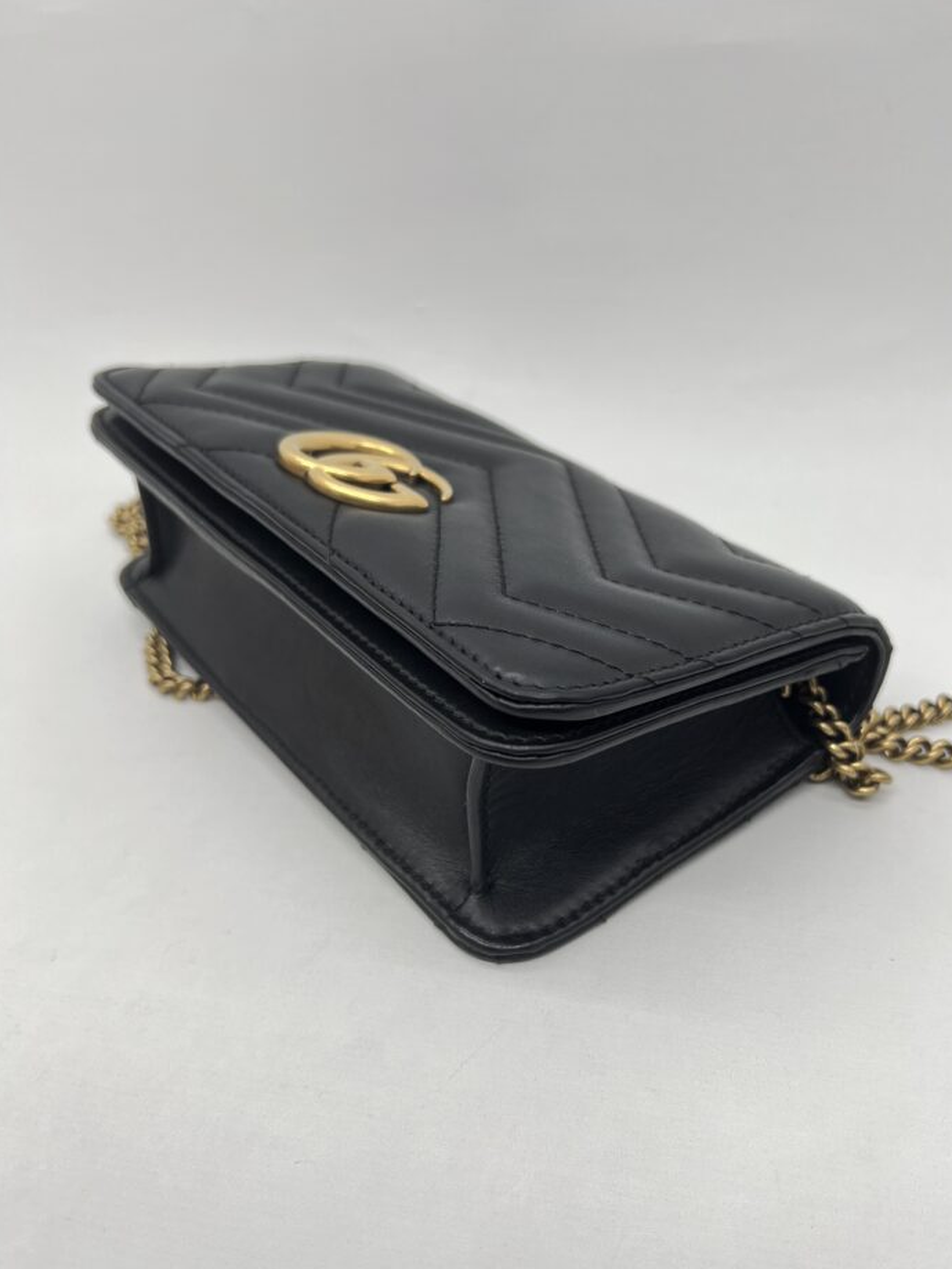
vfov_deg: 61.5
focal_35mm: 29
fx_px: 1063
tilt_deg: -34.2
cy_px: 694
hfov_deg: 48.2
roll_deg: +2.5
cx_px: 524
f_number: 1.5
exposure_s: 1/103
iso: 32
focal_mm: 5.7
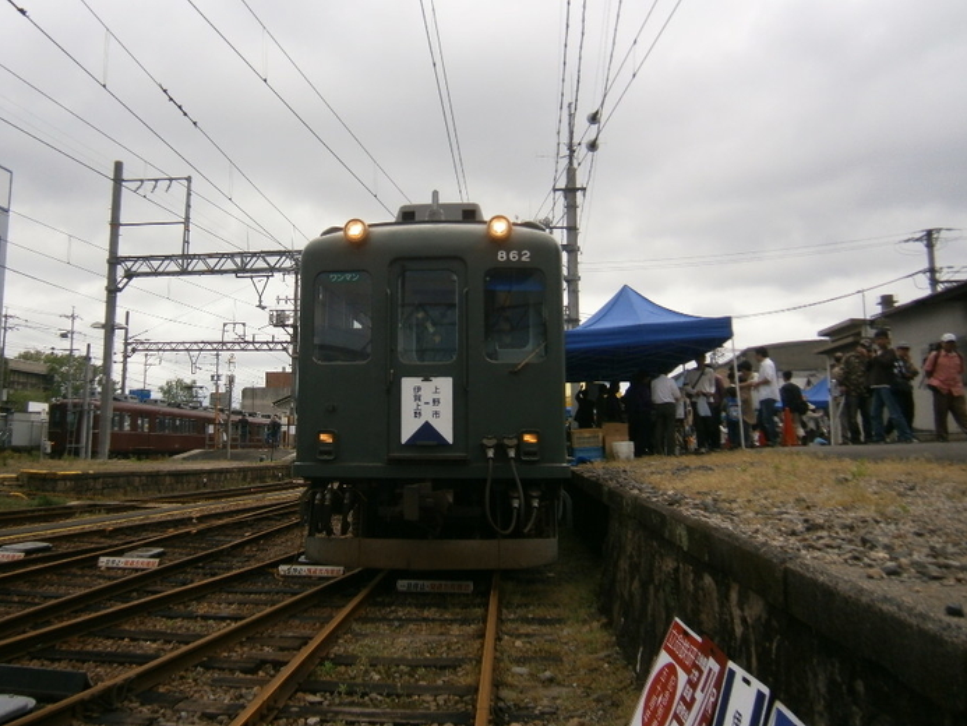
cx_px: 417
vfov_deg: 46.8
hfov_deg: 59.7
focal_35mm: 30
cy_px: 349
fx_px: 838
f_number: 2.8
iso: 80
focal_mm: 4.7
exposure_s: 1/1250
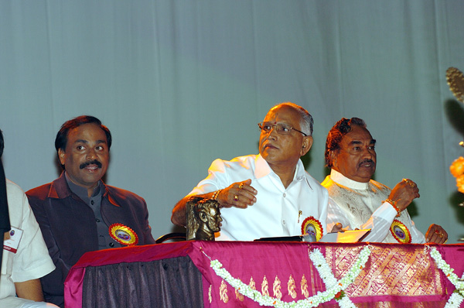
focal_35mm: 225
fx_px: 2895
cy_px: 154
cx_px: 232
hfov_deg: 9.2
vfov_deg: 6.1
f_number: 5.6
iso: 400
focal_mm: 150
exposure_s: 1/200
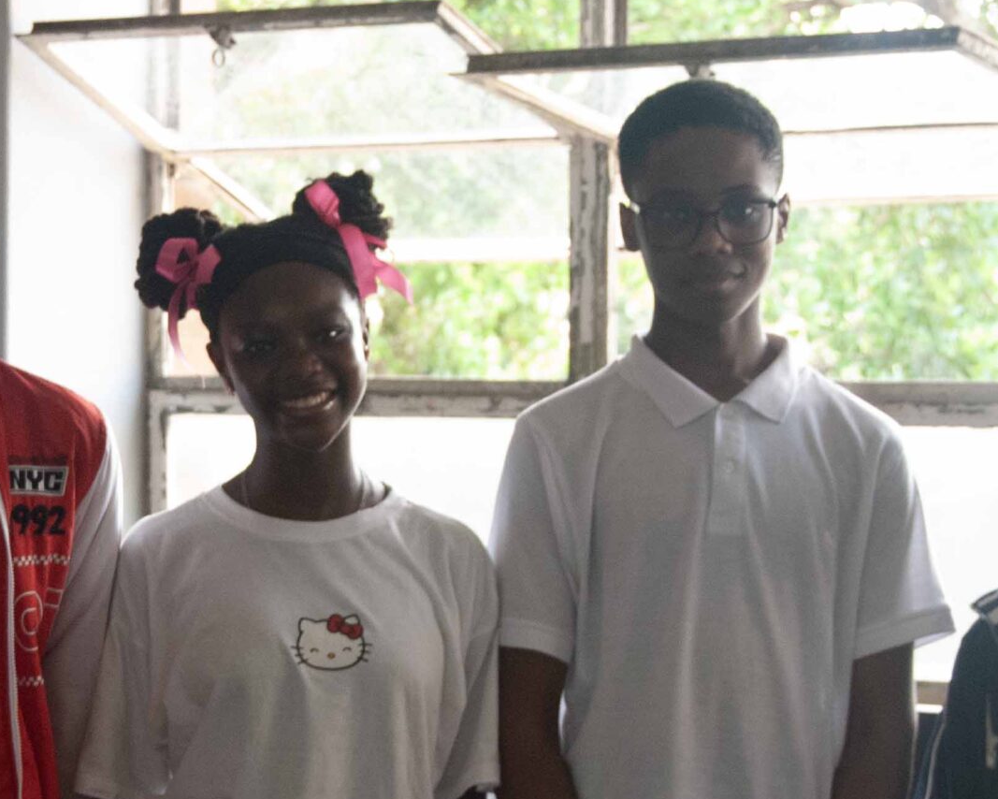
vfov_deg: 10.1
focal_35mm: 152
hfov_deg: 12.6
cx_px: 99
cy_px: 552
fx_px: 4494
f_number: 5.3
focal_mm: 45
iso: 720
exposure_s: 1/60
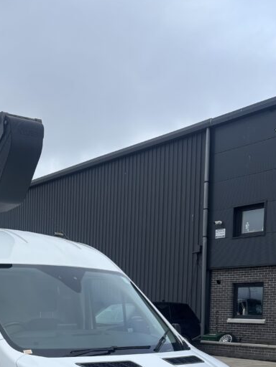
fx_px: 553
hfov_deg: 27.1
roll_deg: -1.9
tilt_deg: -1.7
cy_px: 335
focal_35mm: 52
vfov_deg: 34.6
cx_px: 31
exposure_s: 1/2151
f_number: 1.6
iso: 50
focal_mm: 5.96
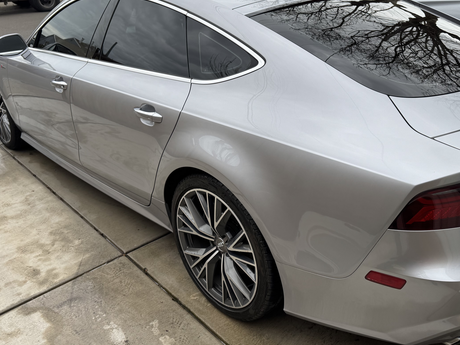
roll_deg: +1.7
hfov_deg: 55.2
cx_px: 257
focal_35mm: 33
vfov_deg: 42.9
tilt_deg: -27.2
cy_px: 155
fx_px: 439
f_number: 1.78
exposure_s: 1/853
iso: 80
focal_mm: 6.76
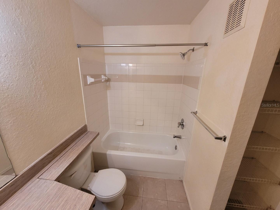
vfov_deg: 89.9
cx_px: 140
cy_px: 105
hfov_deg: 106.2
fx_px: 105
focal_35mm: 13
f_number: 2.2
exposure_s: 1/60
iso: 250
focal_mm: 1.74
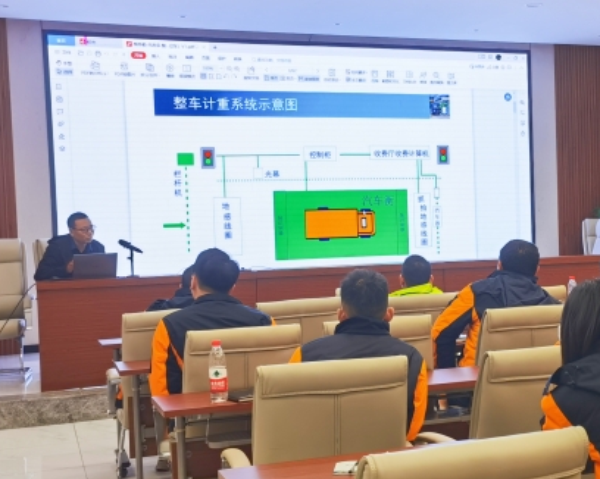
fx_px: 1083
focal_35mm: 61
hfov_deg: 30.3
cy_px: 251
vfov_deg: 25.0
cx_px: 476
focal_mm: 6.71
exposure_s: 1/218
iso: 50
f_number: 1.9
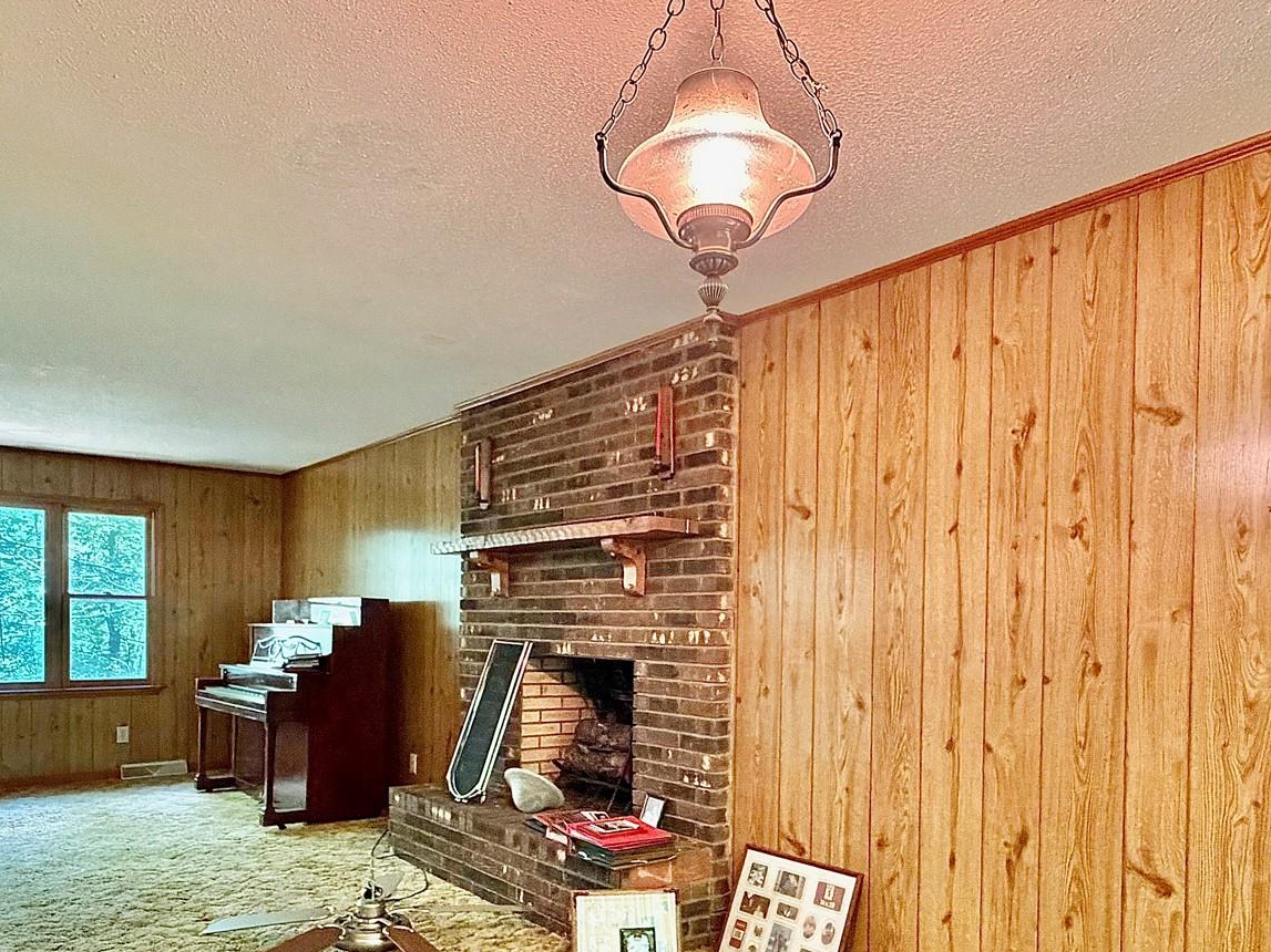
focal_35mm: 25
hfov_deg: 69.4
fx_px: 918
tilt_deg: -0.3
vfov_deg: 53.8
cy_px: 630
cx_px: 639
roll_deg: +0.3
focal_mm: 2.22
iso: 1000
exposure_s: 1/60
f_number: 2.2
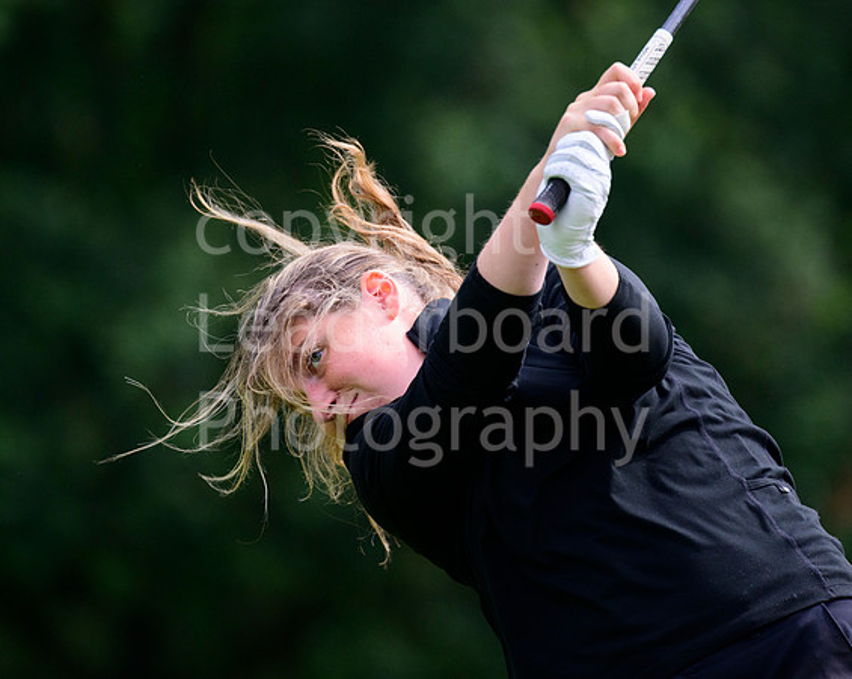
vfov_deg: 2.6
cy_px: 231
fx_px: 14924
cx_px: 388
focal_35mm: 593
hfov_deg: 3.3
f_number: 5.6
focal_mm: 400
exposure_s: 1/2500
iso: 1250
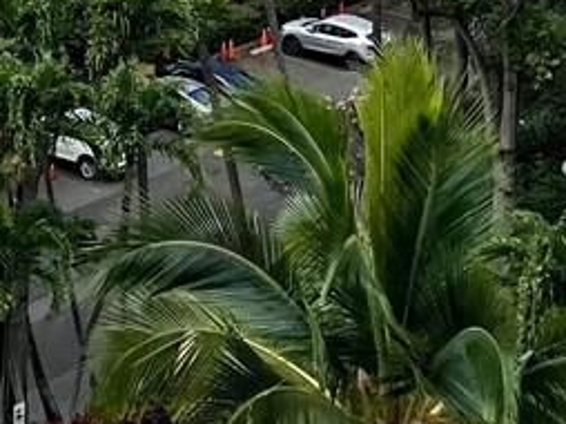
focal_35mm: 164
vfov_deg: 8.1
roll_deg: +0.0
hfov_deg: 11.6
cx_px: -250
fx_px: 2679
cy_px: -694
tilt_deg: -4.6
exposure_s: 1/4310
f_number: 1.6
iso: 50
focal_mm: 5.1
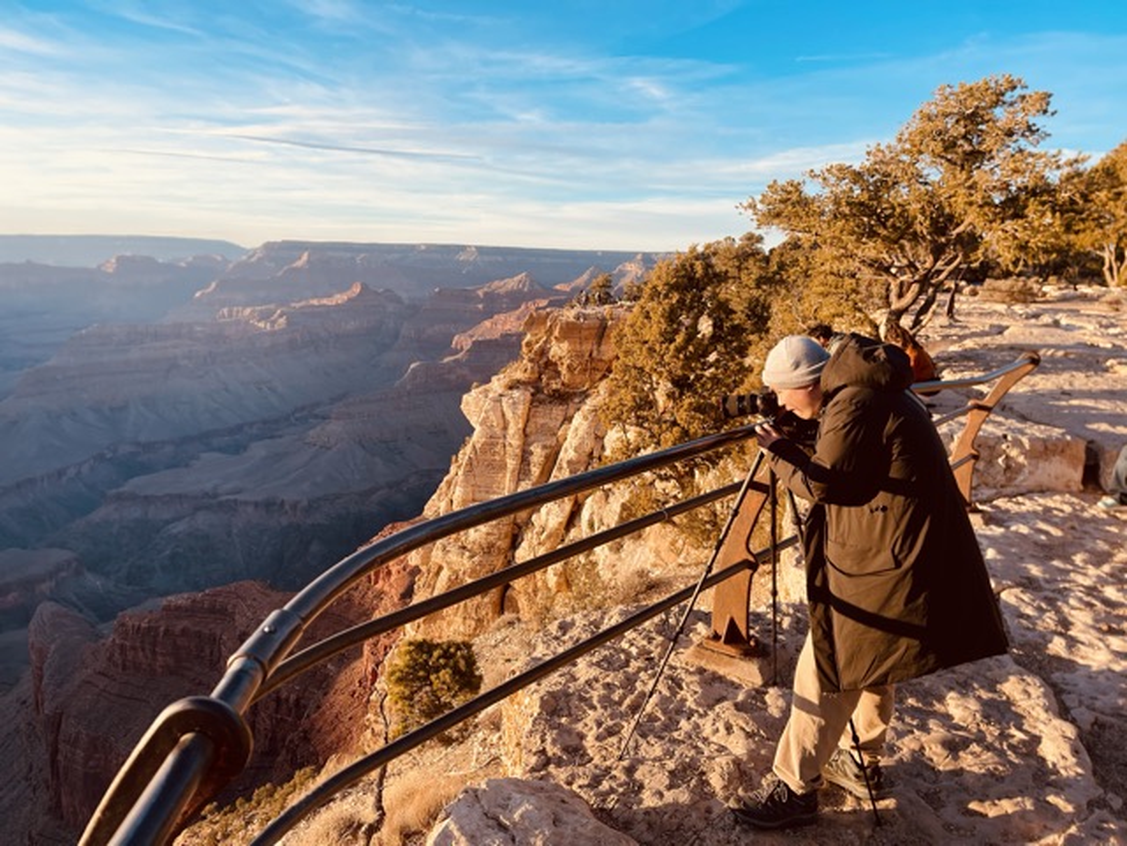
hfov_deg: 69.4
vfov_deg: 54.9
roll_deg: -3.1
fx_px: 814
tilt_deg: -11.1
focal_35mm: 25
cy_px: 423
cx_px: 564
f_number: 1.6
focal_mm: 5.1
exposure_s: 1/791
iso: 32
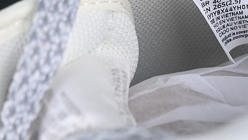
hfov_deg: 12.0
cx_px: 270
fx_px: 1165
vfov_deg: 6.8
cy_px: -26
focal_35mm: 177
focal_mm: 50
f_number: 7.1
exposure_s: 1/80
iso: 160
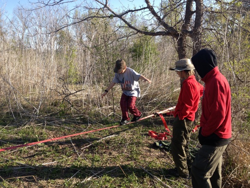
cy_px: 94
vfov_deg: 40.7
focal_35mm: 35
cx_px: 125
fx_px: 253
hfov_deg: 52.6
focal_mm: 4.28
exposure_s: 1/649
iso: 50
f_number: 2.4
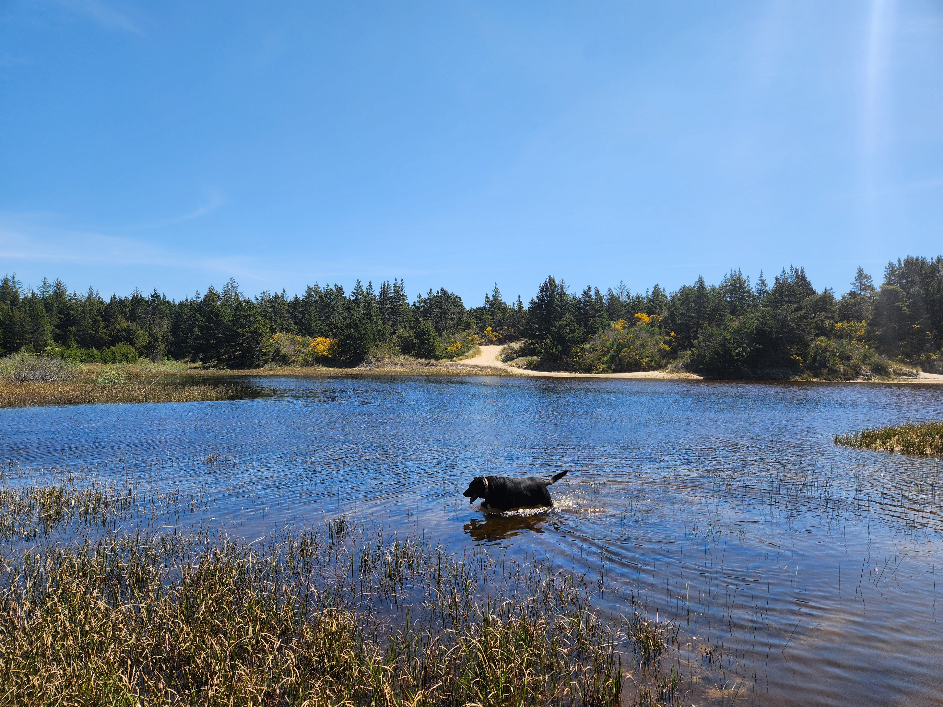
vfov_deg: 58.9
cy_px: 354
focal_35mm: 23
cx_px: 472
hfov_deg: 73.9
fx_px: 627
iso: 20
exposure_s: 1/1410
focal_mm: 5.4
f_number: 1.8
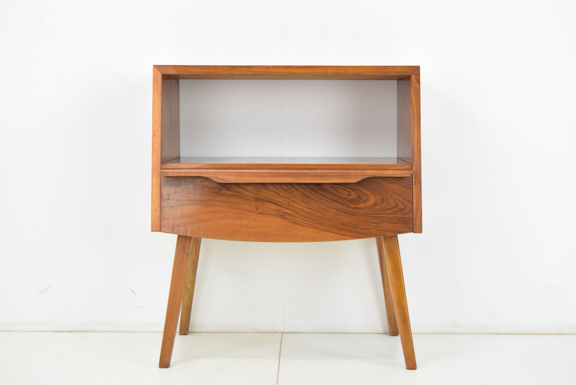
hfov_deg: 35.0
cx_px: 288
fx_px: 913
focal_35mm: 57
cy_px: 192
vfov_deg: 23.8
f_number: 6.3
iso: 1600
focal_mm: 38
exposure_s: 1/160
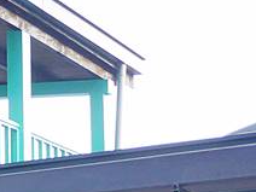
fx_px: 976
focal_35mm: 132
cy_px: 313
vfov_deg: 10.7
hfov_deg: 12.4
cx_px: -318
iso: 200
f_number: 2.5
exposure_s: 1/160
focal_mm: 14
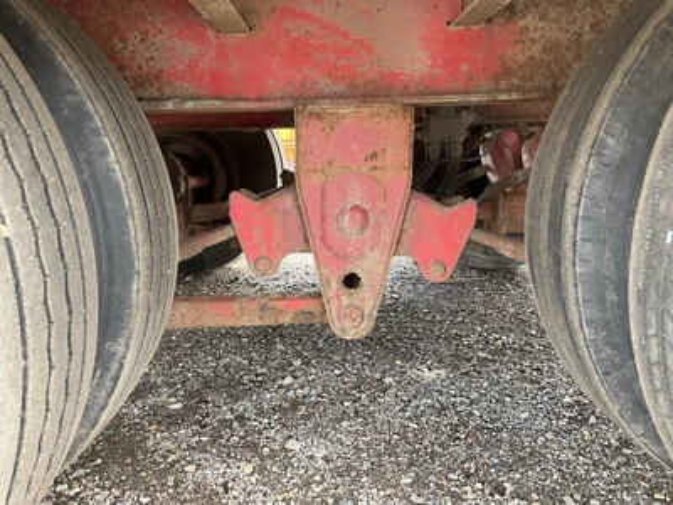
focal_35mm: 29
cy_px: 252
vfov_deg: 48.2
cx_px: 336
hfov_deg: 61.7
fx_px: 564
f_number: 1.8
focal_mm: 3
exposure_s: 1/74
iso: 64
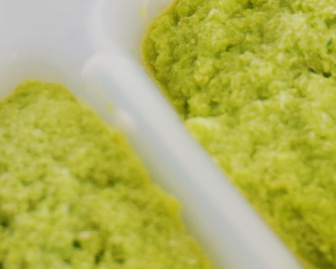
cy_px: -183
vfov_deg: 6.6
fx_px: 2287
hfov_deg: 8.1
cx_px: 581
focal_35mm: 230
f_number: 5
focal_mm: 34
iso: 250
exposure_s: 1/60
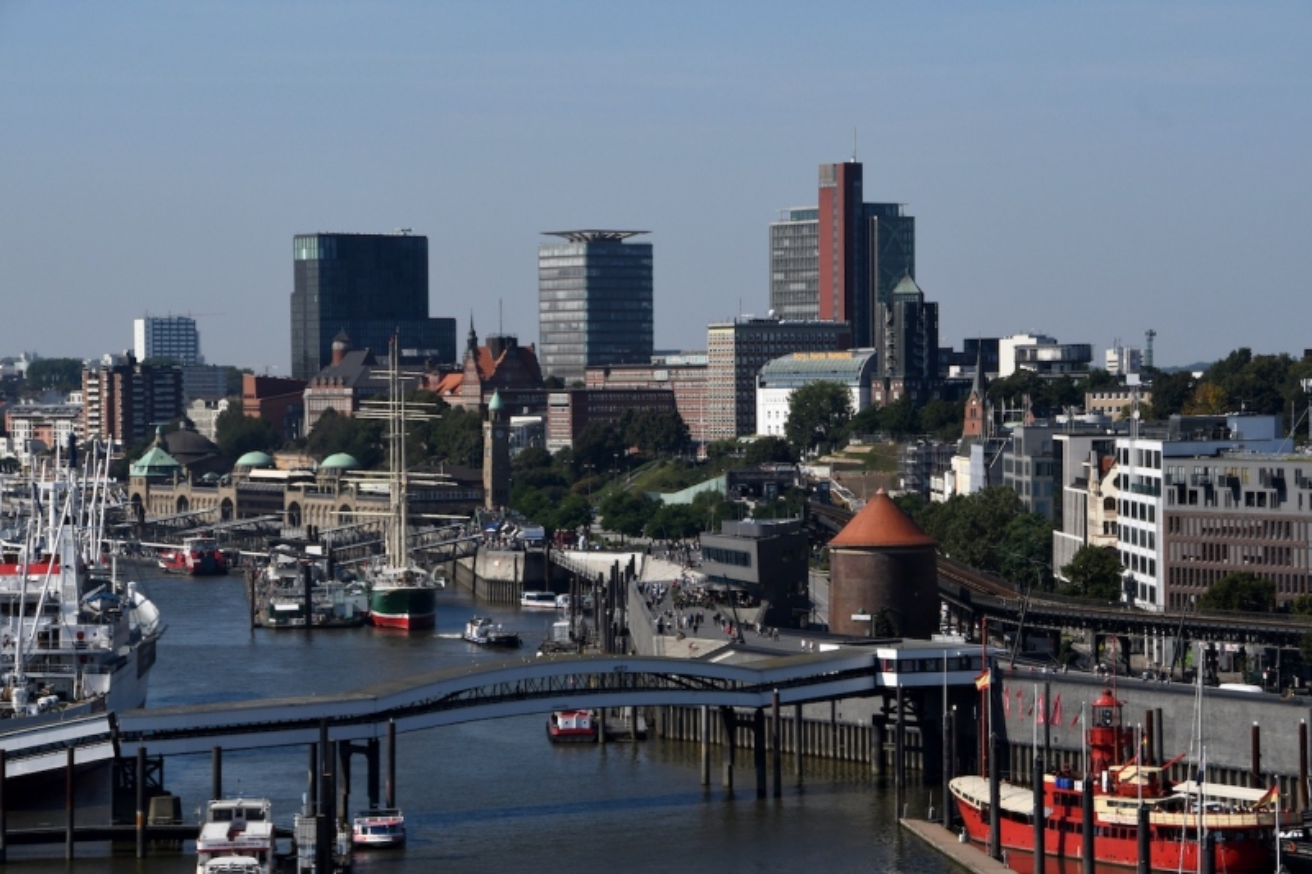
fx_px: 4372
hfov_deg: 17.1
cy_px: 437
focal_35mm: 120
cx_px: 656
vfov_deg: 11.4
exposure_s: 1/1250
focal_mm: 80
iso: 400
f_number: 9
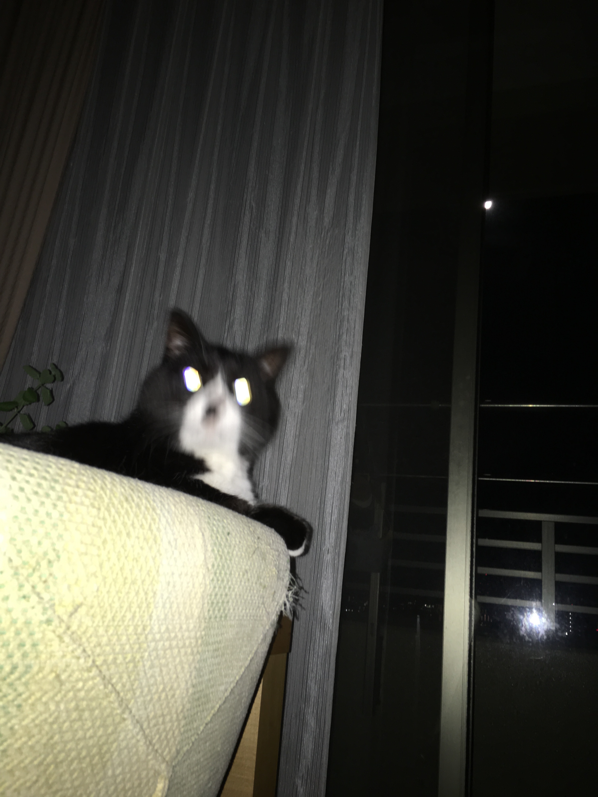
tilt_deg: +16.2
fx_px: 668
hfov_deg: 48.2
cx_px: 299
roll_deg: -6.6
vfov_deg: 61.7
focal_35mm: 29
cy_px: 398
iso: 32
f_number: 2.2
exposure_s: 1/16
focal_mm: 4.15
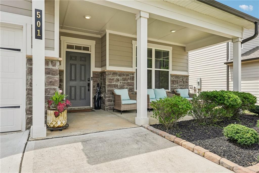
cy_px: 86
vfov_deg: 57.1
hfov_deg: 78.6
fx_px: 158
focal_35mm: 22
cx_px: 130
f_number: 8
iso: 800
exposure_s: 1/800
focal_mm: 22
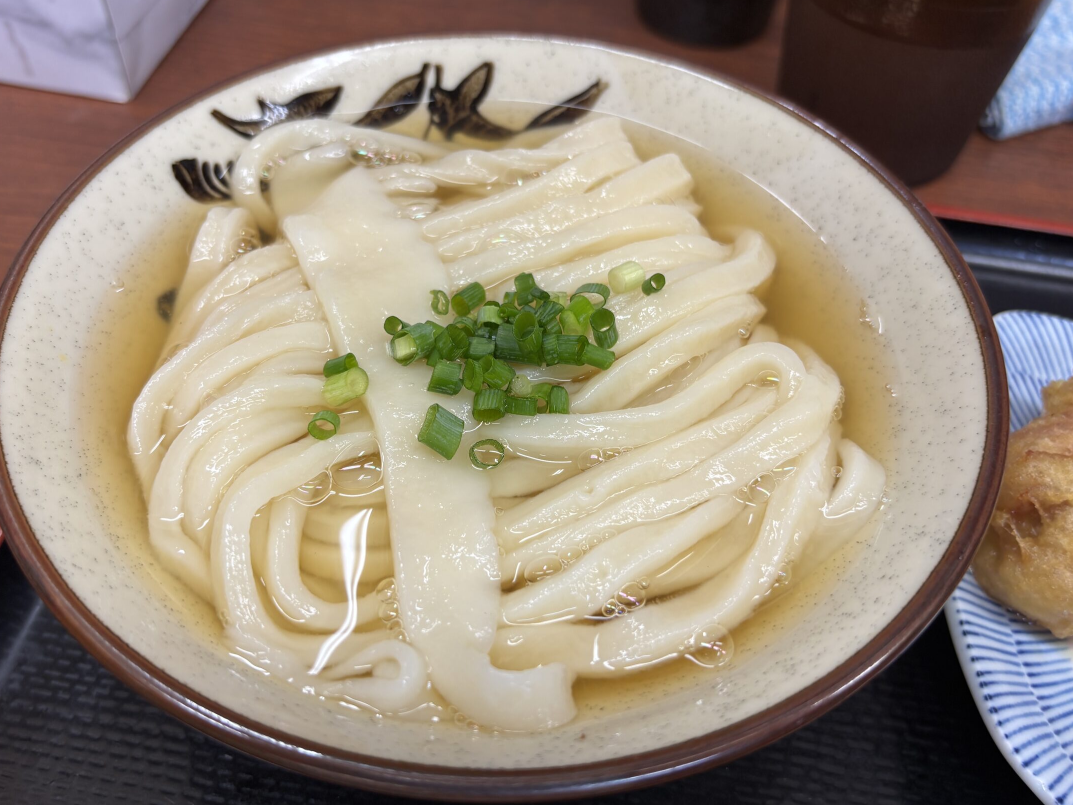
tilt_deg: -49.4
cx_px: 506
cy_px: 408
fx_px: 961
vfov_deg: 45.4
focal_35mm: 31
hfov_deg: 58.3
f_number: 1.6
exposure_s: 1/100
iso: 64
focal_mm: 5.96
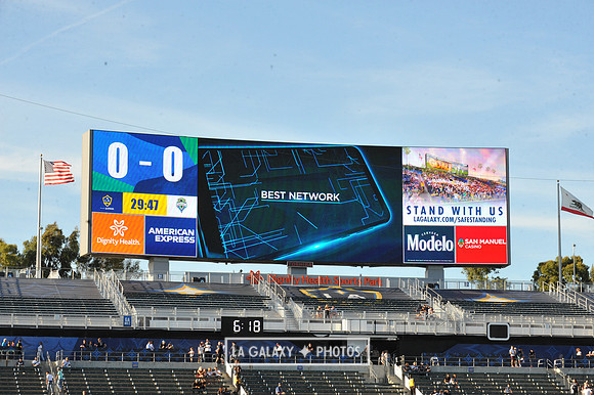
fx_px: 1731
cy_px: 198
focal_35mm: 105
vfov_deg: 13.0
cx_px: 297
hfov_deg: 19.5
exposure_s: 1/800
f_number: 14
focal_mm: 105
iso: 1600
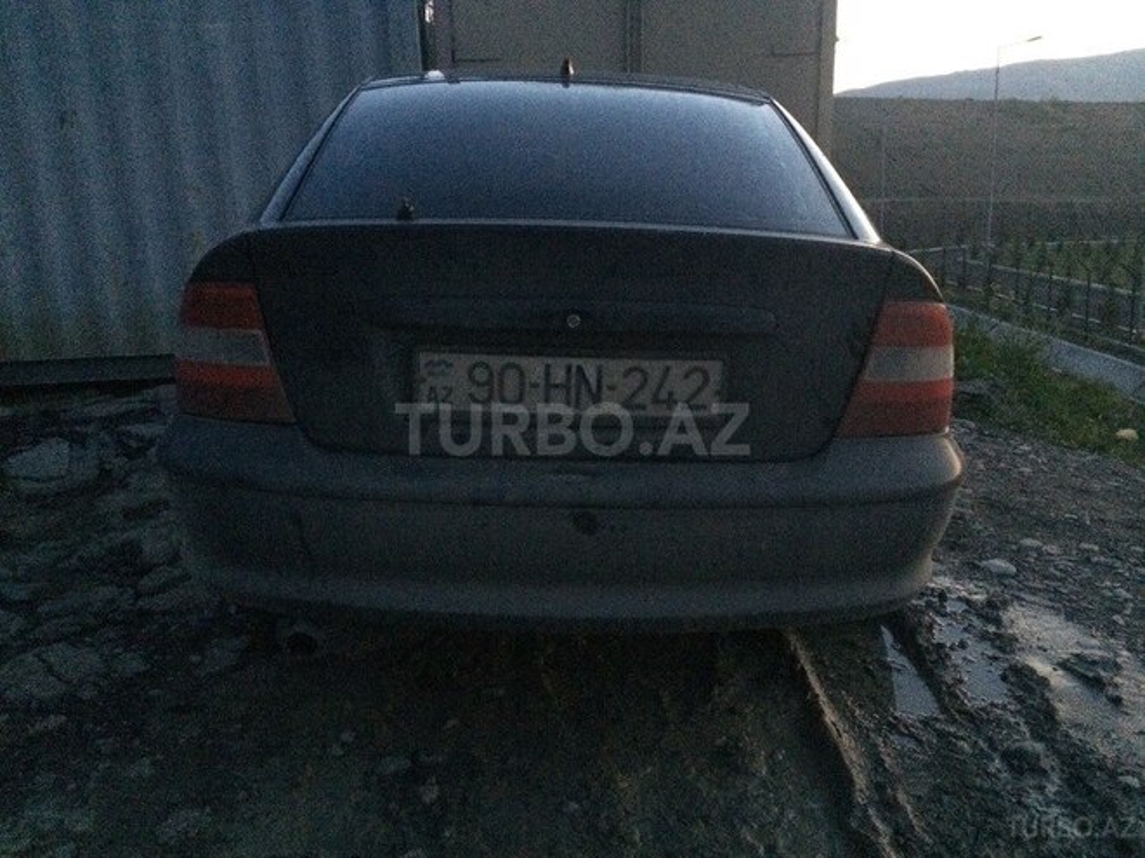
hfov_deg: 61.7
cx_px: 572
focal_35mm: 29
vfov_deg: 48.2
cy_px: 429
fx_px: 959
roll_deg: +3.0
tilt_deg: -10.7
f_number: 2.2
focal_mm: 4.15
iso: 1000
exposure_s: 1/17
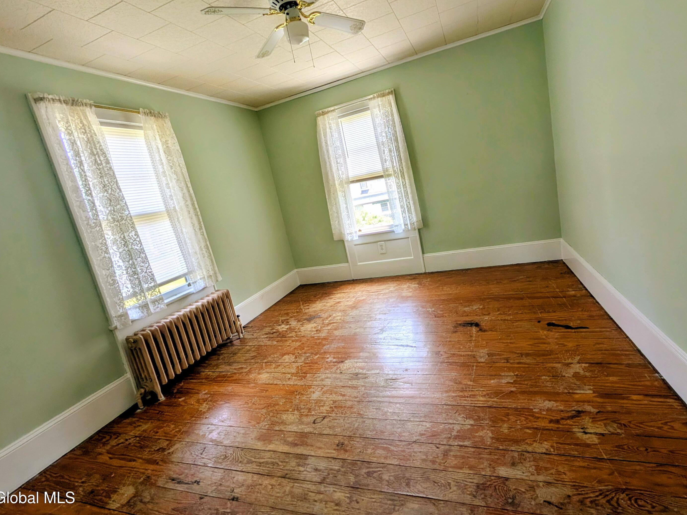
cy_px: 244
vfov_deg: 89.8
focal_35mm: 13
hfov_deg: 106.0
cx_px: 364
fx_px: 258
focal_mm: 2.02
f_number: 1.7
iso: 55
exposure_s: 1/272
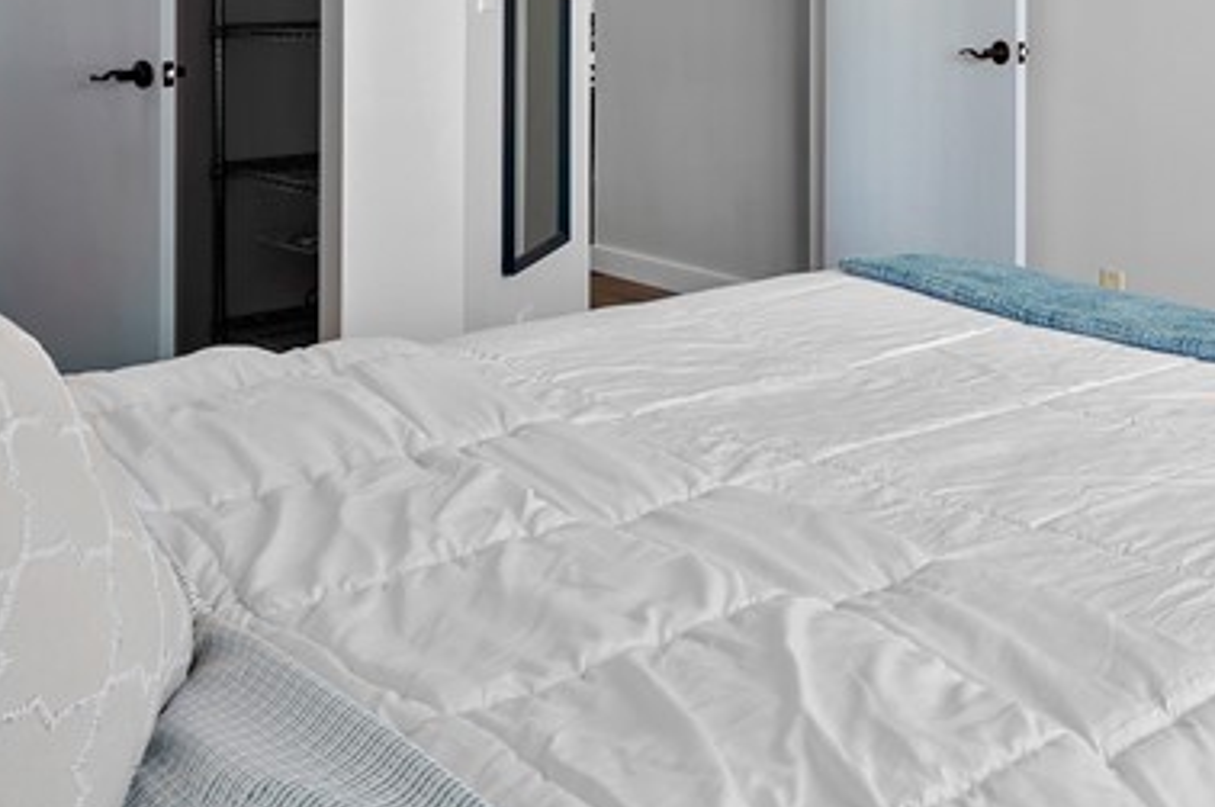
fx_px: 1550
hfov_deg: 39.0
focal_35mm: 46
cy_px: -21
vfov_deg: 27.3
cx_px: 1149
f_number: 8
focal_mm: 16
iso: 100
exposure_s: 1/2
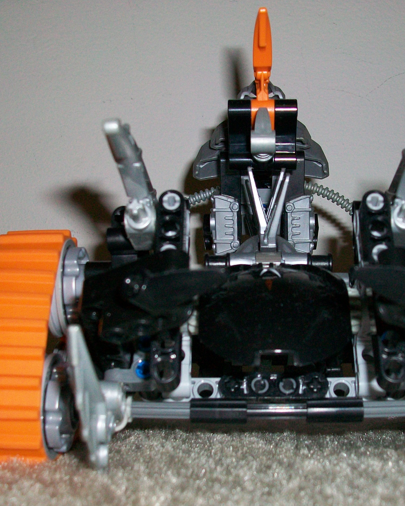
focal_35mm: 50
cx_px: 248
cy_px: 260
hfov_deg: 30.2
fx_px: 749
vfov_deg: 37.3
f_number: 2.8
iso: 120
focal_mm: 5.7
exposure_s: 1/60
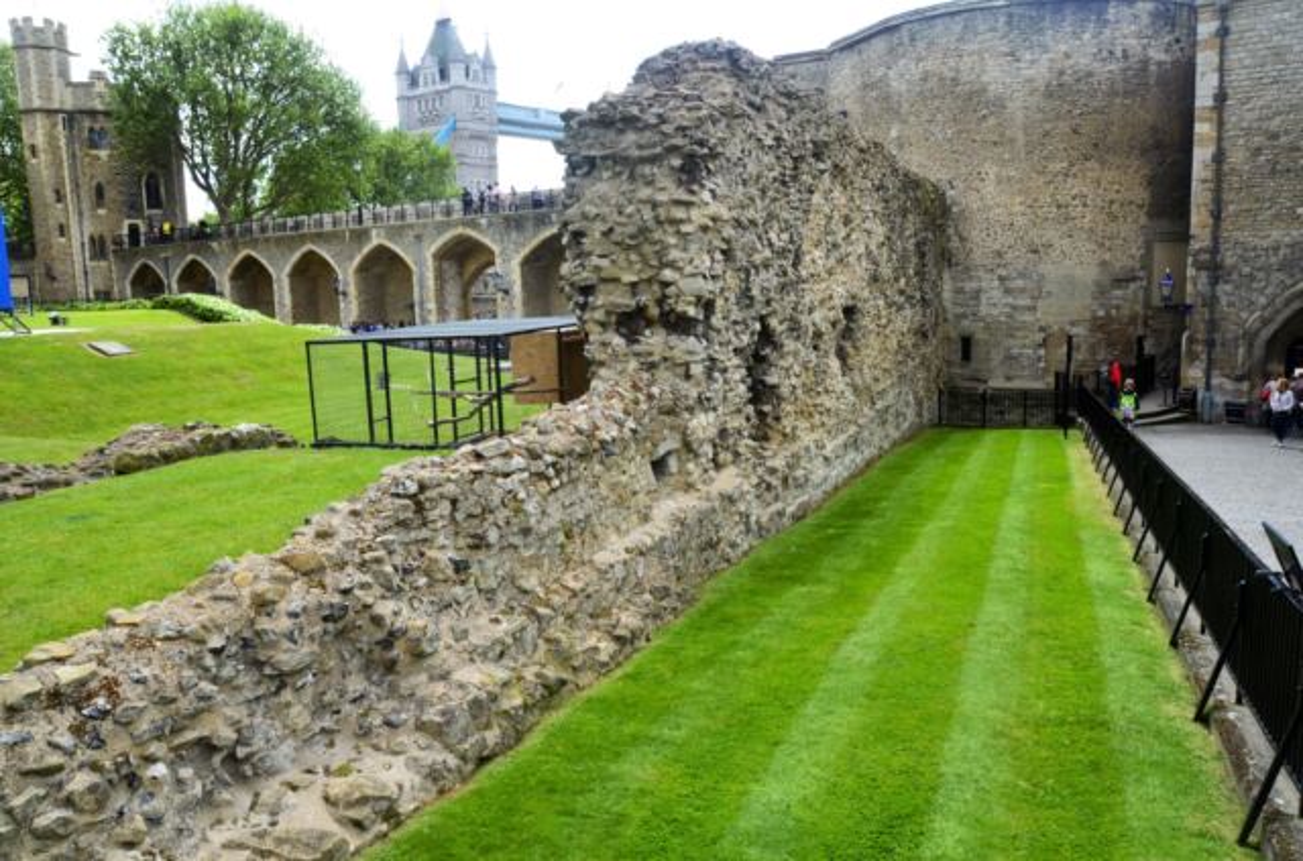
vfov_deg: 47.7
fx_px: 975
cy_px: 430
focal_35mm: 27
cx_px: 652
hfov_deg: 67.5
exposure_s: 1/50
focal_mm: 18
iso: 200
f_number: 16
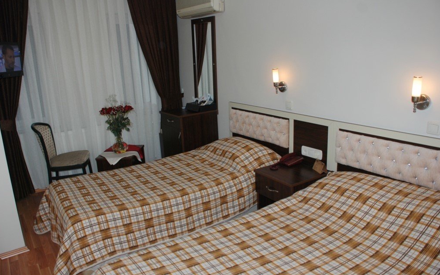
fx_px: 372
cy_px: 145
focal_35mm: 31
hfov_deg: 61.2
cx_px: 220
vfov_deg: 40.6
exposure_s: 1/60
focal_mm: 20
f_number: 3.8
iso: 200
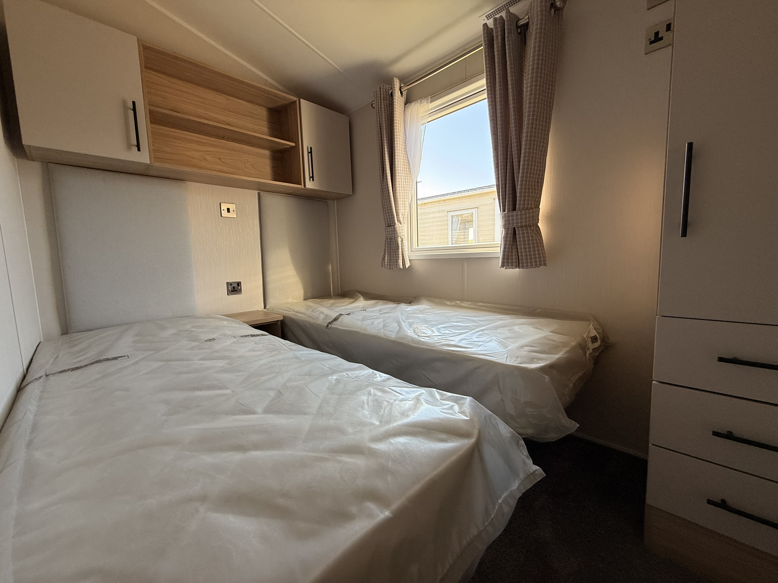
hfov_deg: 102.1
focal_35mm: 14
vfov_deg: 85.7
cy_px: 292
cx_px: 389
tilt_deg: -6.8
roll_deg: +3.3
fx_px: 315
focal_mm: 2.22
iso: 80
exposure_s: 1/99
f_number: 2.2
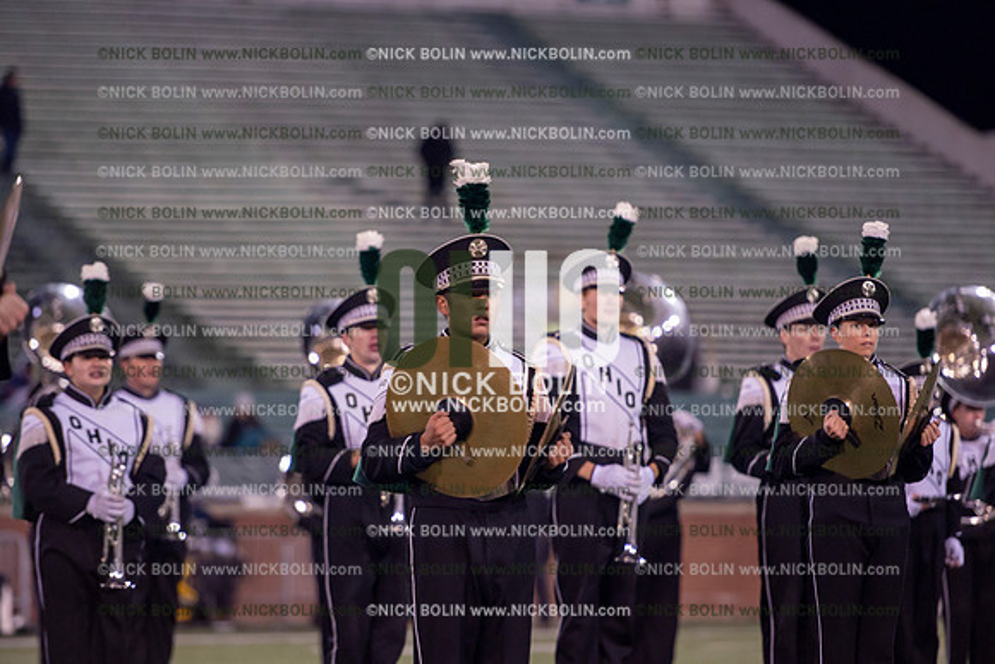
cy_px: 332
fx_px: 5252
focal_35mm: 190
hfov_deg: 10.8
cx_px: 498
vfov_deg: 7.2
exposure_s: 1/1250
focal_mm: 190
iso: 2500
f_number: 2.8
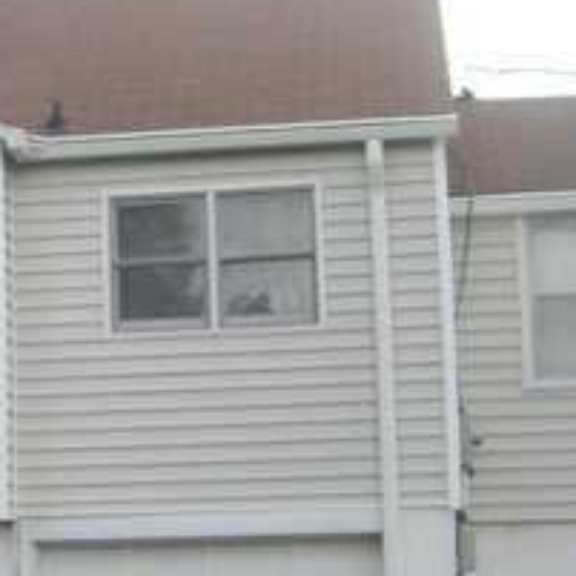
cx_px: -166
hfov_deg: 15.5
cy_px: 418
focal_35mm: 107
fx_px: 2014
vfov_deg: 16.2
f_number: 3.4
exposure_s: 1/200
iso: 64
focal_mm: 6.3
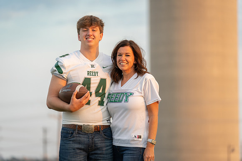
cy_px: 80
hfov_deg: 13.3
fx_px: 1035
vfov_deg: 8.9
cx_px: 121
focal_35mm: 154
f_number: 2.8
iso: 250
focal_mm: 154
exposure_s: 1/320
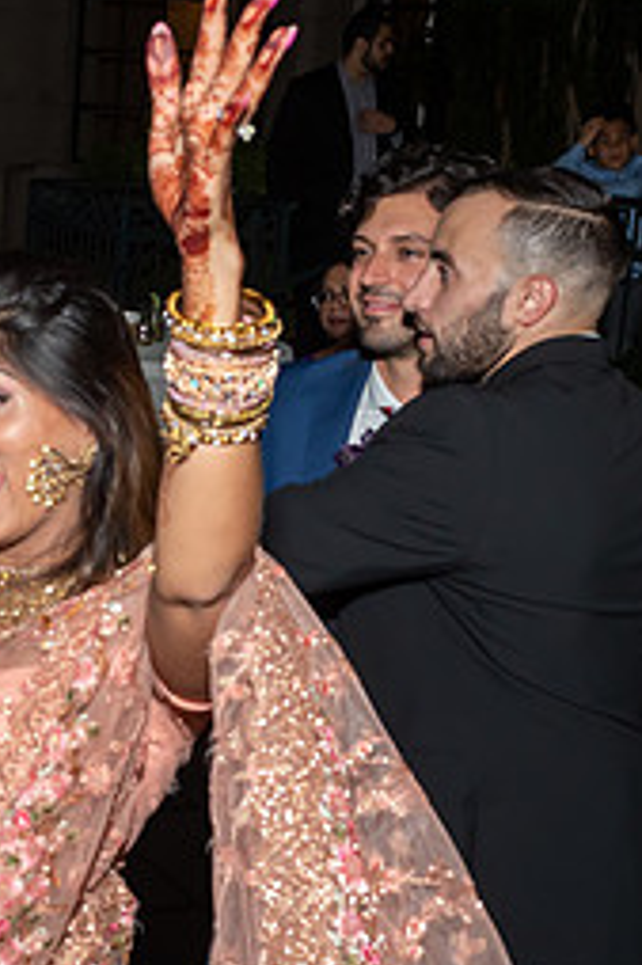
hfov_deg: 17.7
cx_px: -133
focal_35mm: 73
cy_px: 592
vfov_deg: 27.6
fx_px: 1955
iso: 500
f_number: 5.6
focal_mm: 17
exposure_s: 1/250
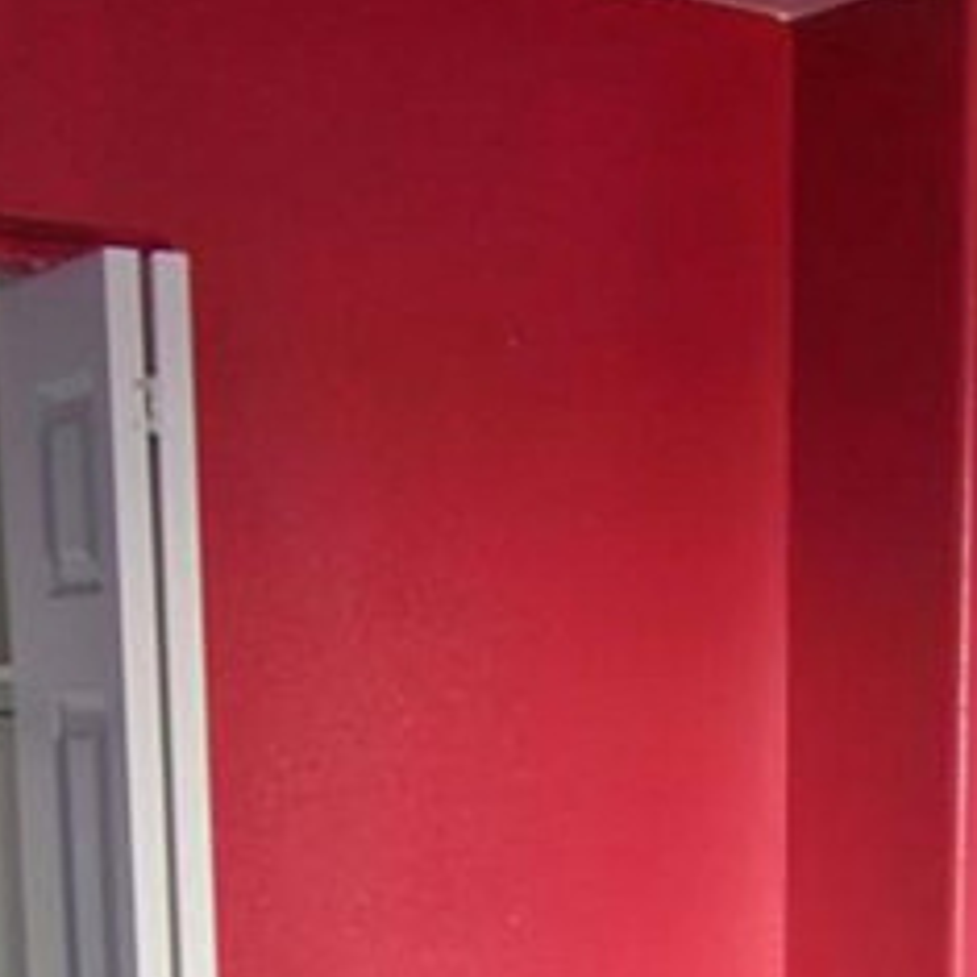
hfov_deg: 26.2
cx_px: 703
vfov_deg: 25.5
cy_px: 910
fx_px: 2076
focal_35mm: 65
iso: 80
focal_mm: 4.9
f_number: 3
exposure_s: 1/40
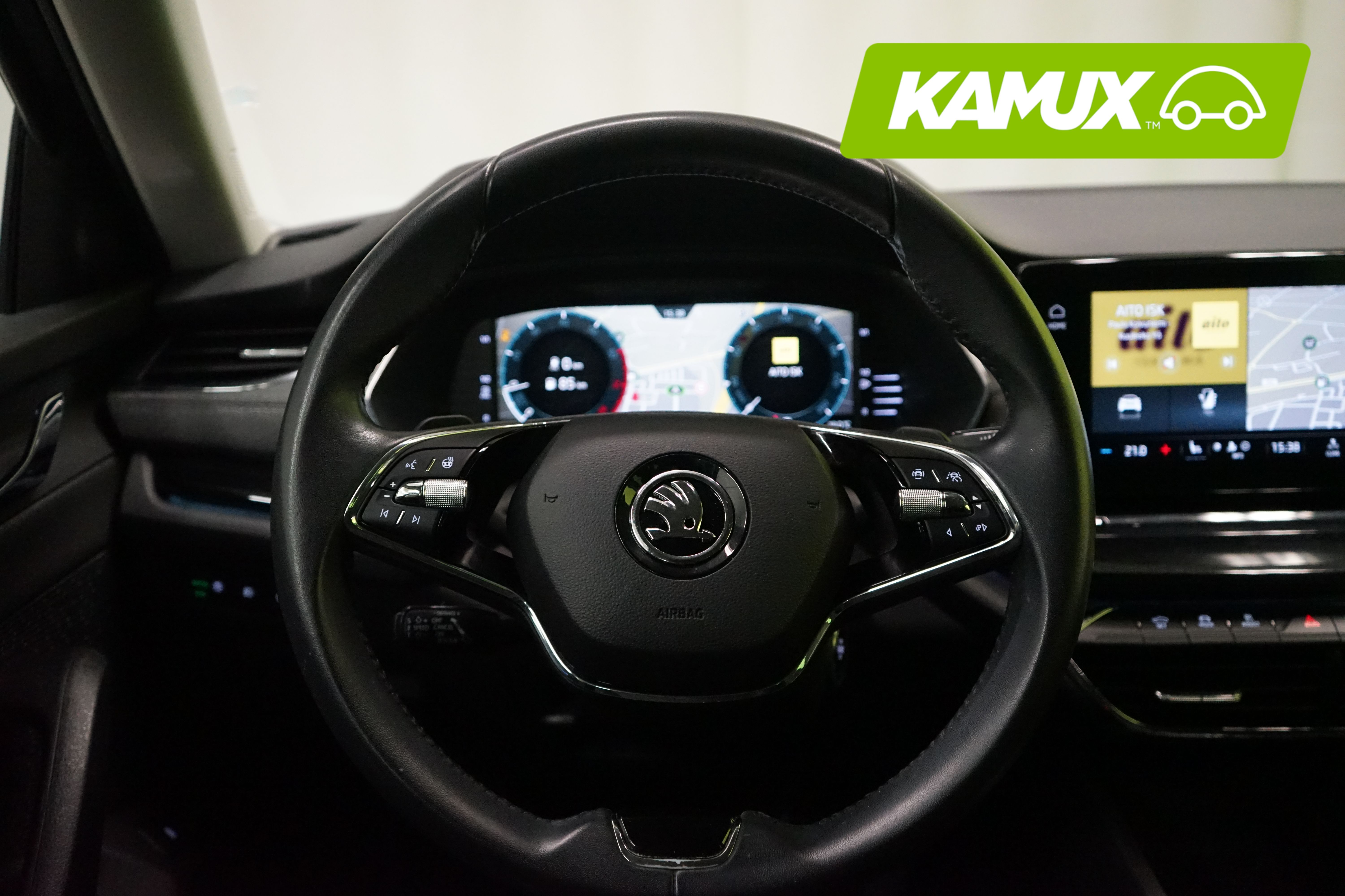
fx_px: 1308
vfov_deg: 37.9
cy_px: 448
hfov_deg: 54.4
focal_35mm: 35
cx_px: 672
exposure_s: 1/100
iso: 6400
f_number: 4
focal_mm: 35
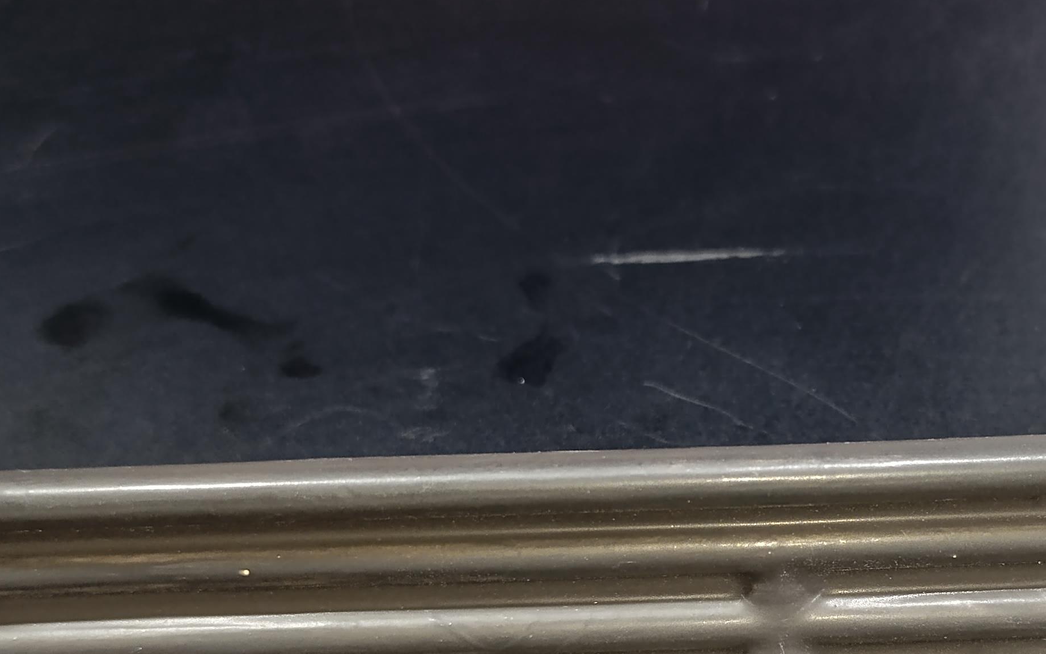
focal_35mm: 54
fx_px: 1539
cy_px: 568
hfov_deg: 36.9
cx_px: 744
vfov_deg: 23.4
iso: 1000
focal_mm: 6.14
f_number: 1.6
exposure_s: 1/50
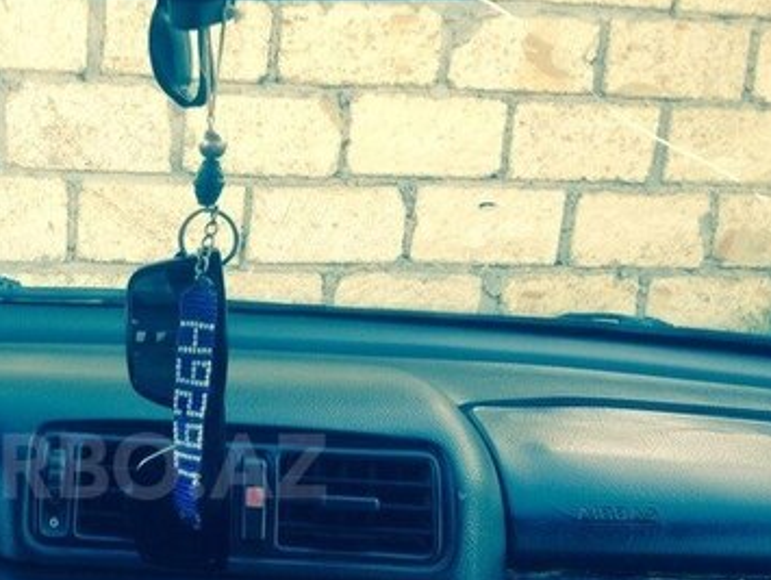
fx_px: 1449
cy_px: 466
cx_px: 104
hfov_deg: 28.8
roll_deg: -3.1
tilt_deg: -17.8
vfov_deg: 22.3
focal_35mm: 65
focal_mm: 4.28
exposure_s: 1/40
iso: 50
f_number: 2.4
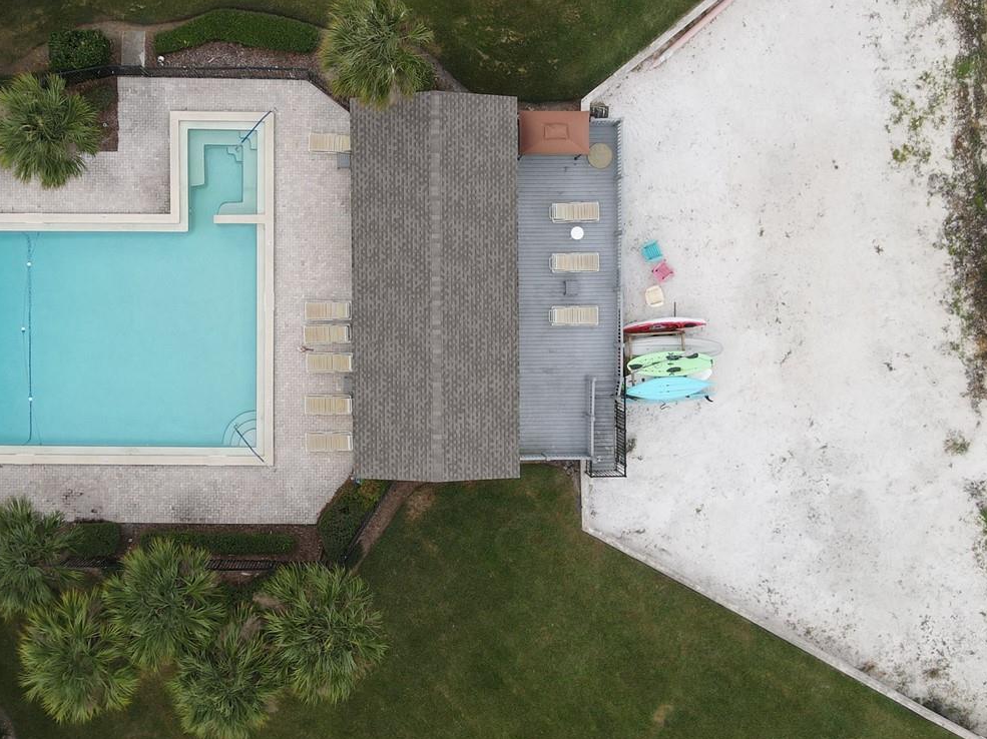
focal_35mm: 39
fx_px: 1112
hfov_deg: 47.5
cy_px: 295
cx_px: 381
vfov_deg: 36.7
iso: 100
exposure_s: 1/240
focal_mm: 4.5
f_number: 2.8
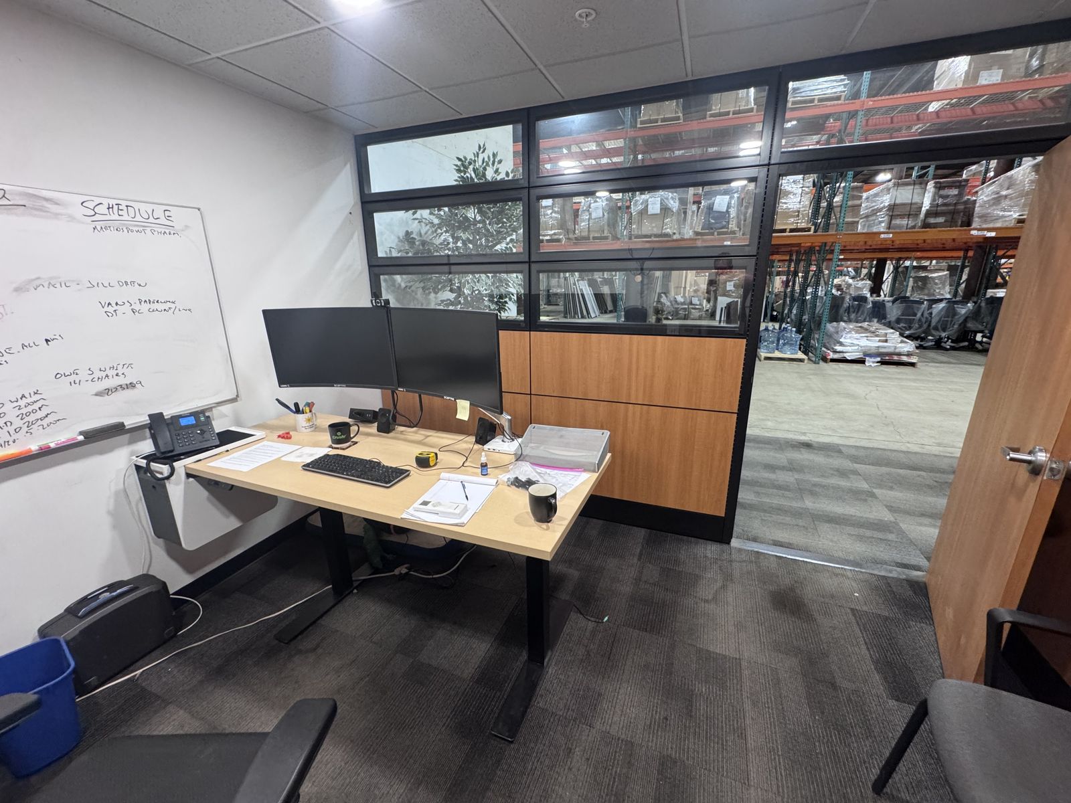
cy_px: 402
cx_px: 536
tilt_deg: -16.3
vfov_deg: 85.7
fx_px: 433
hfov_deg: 102.1
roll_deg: -0.2
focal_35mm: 14
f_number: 2.2
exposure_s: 1/60
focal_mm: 2.22
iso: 320
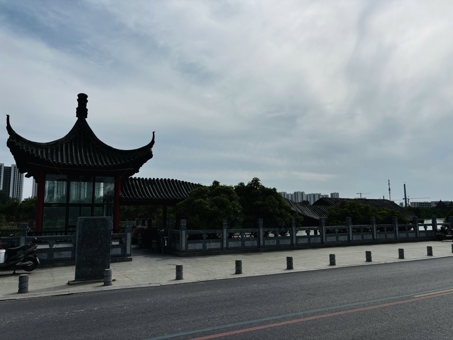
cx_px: 226
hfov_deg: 67.3
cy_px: 170
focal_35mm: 26
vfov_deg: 53.1
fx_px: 340
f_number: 1.6
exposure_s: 1/8333
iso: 50
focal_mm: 5.96
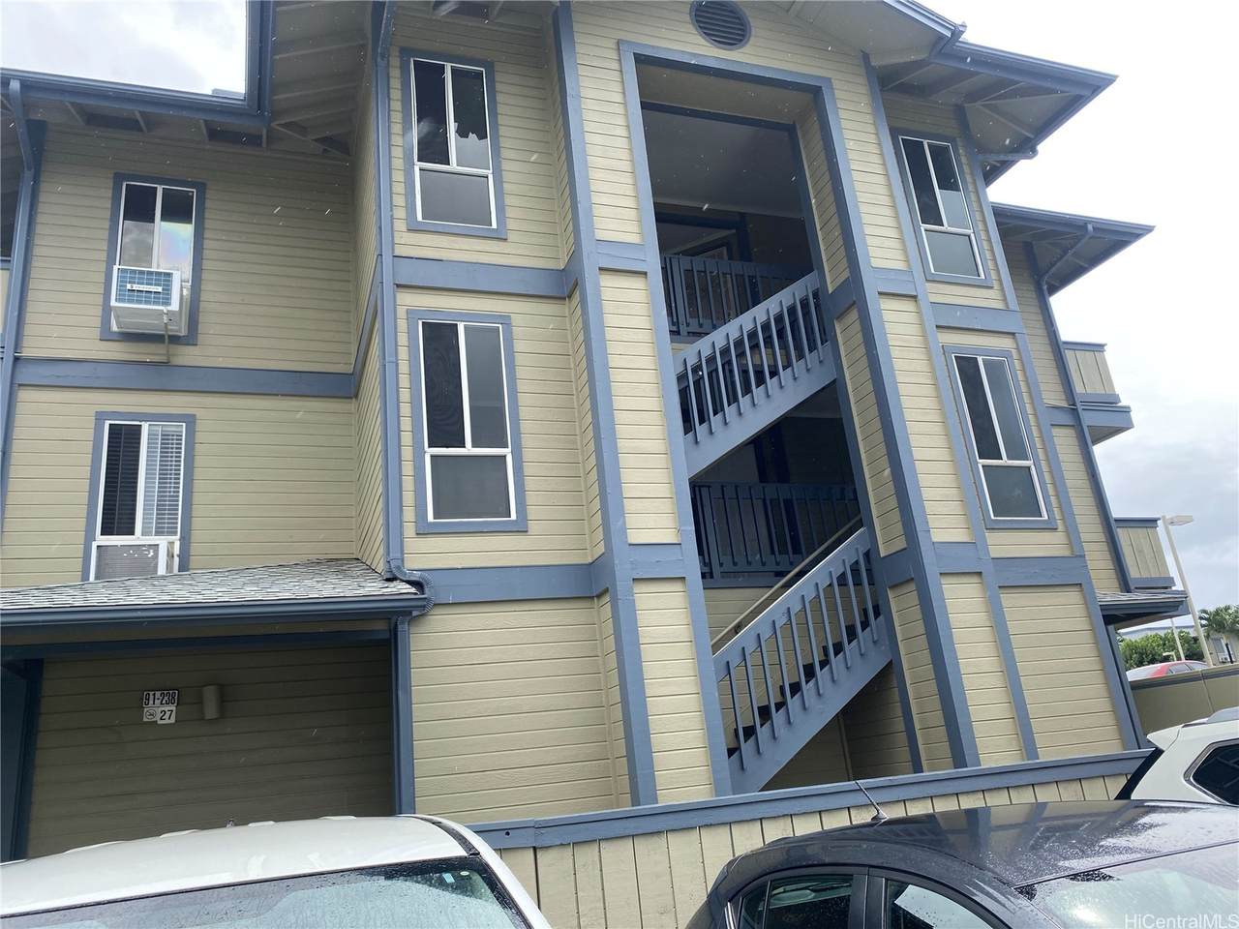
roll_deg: +5.4
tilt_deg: +18.1
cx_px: 620
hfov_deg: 67.3
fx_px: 931
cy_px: 464
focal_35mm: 26
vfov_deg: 53.1
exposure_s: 1/633
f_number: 1.8
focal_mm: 4.25
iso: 32
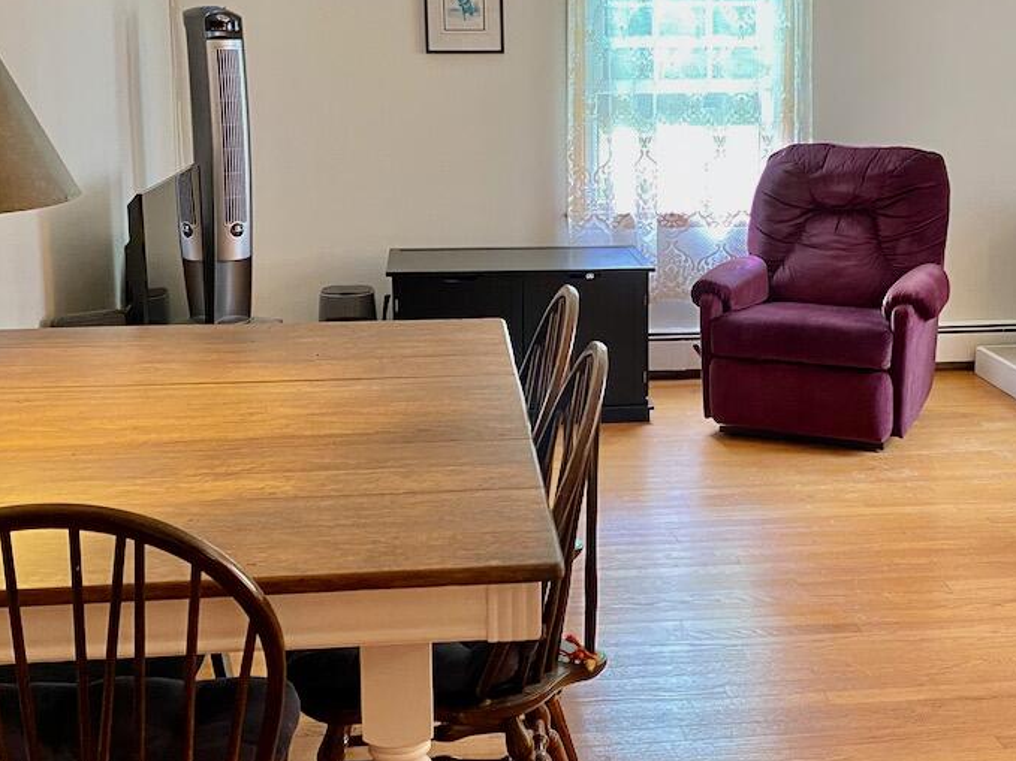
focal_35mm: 49
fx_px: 1438
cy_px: 293
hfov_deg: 38.7
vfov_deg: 29.6
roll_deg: -0.4
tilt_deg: -10.0
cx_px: 618
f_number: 1.8
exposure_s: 1/40
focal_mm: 4.25
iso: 640
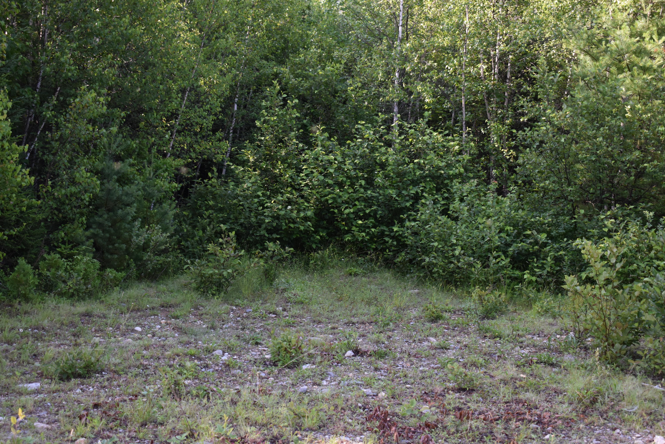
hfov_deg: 35.1
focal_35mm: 57
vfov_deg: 23.8
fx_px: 1053
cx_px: 332
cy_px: 222
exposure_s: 1/250
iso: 400
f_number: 5
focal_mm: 38
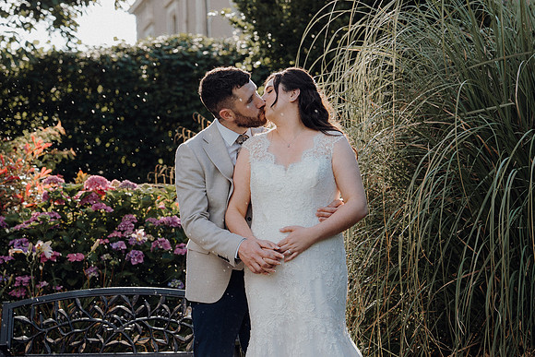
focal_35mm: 105
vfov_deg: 13.0
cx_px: 268
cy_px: 178
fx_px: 1561
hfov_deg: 19.5
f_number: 3.5
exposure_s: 1/500
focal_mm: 70
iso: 125
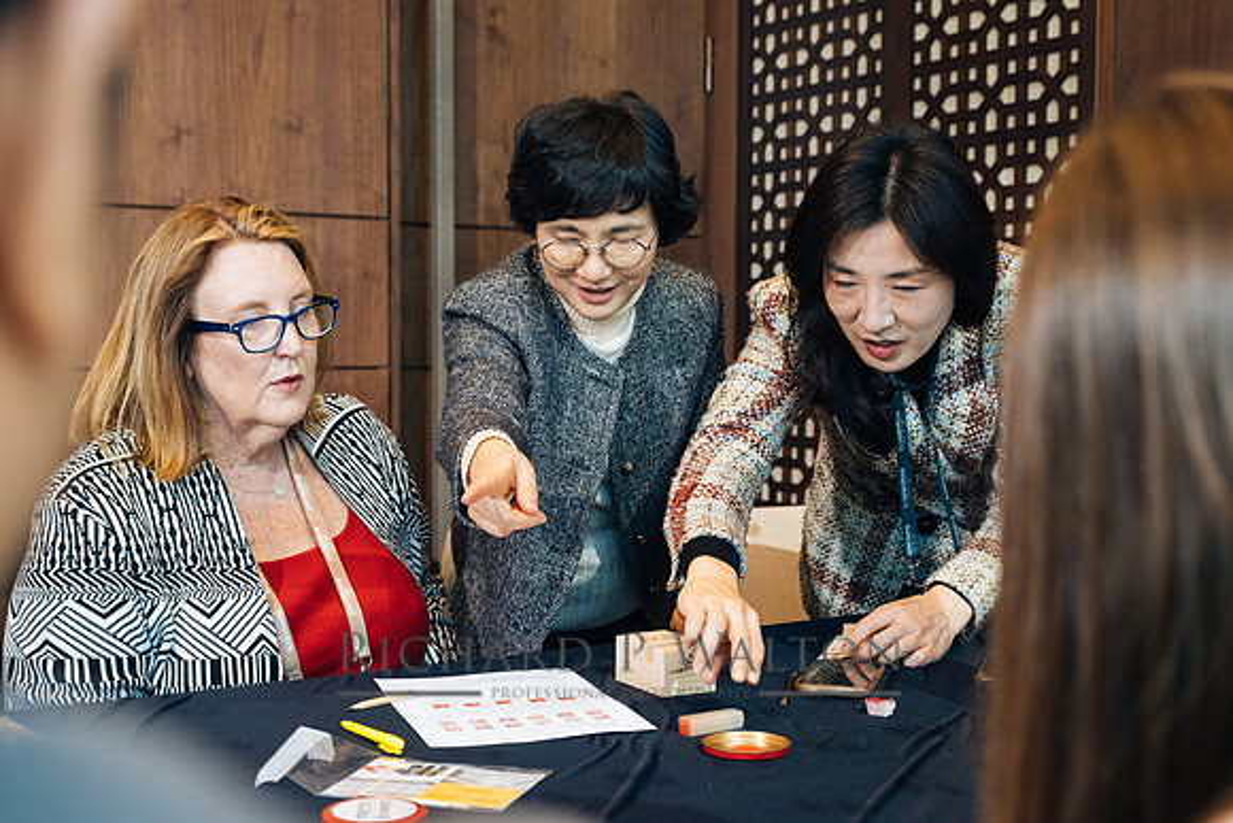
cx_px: 616
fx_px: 1644
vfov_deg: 28.1
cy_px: 412
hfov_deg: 41.1
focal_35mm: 48
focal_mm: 32.1
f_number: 3.6
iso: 1600
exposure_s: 1/250
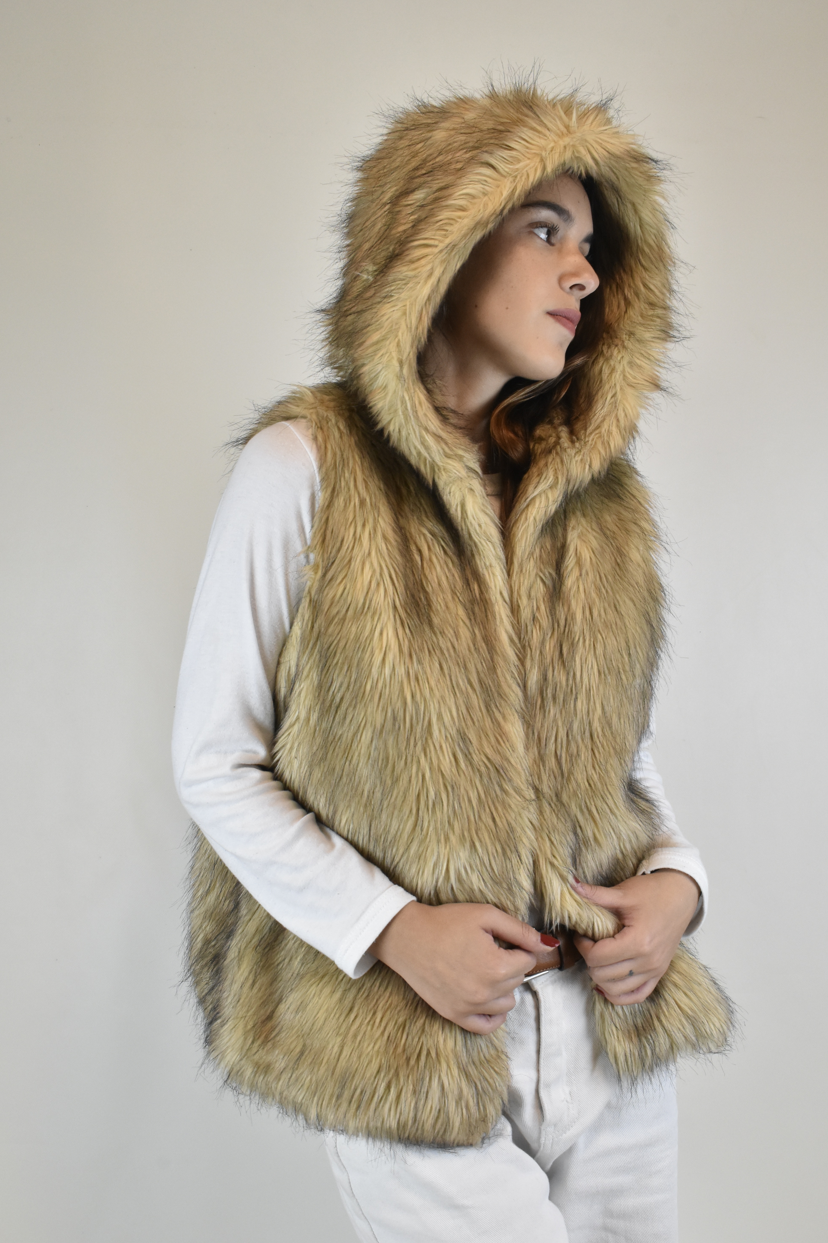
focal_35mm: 40
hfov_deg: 33.4
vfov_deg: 48.5
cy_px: 624
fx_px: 1380
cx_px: 417
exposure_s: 1/60
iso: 1600
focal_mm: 26
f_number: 13
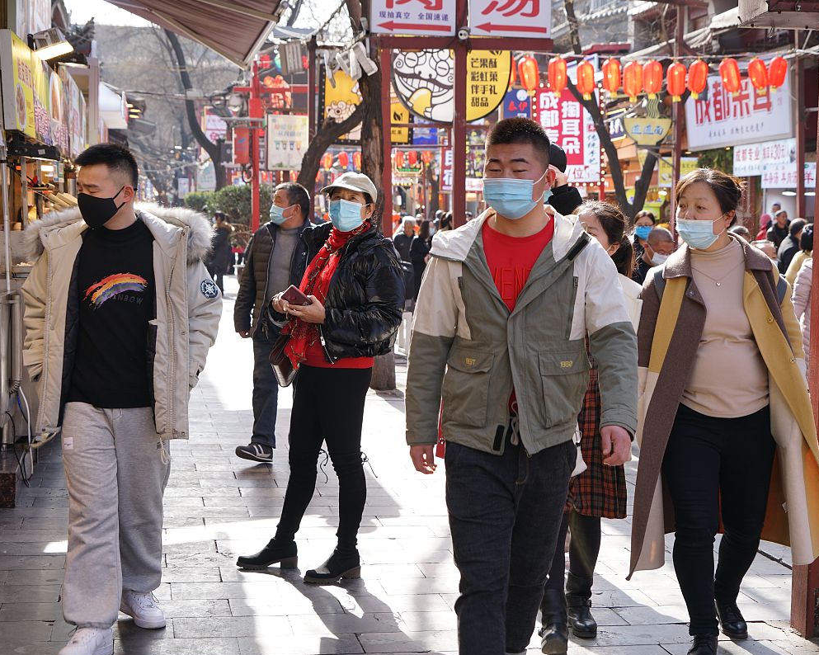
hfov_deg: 31.9
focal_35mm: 59
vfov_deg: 25.8
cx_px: 480
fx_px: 1430
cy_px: 329
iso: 200
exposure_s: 1/100
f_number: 6.3
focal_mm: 52
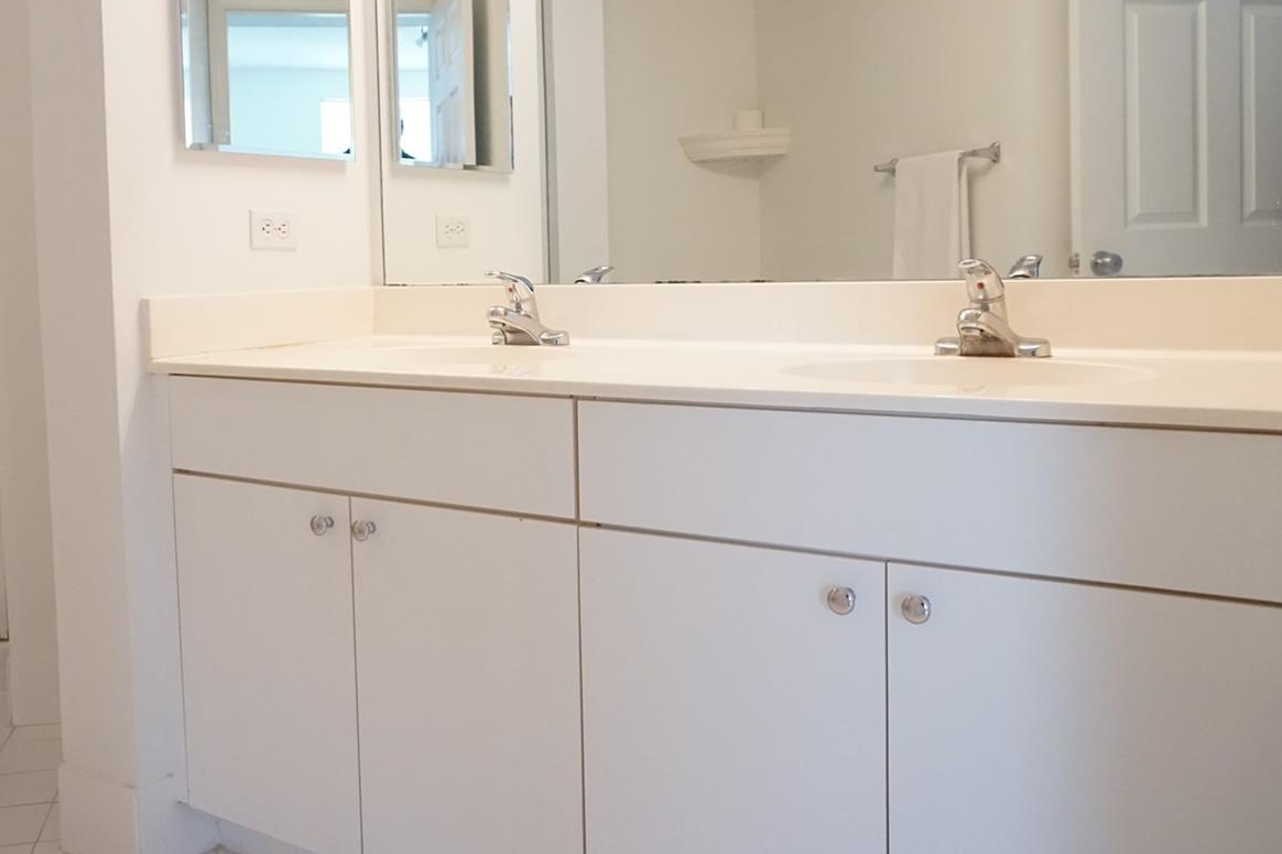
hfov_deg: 56.9
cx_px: 530
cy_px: 334
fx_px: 1175
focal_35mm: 33
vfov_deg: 39.7
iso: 2000
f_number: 3.5
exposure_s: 1/160
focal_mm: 16
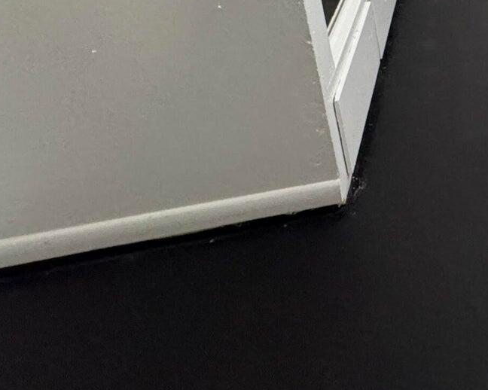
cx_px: 711
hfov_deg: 28.7
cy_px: -90
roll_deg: -2.5
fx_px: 650
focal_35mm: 45
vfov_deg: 28.6
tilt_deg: -19.4
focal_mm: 2.22
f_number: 2.2
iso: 500
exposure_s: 1/60
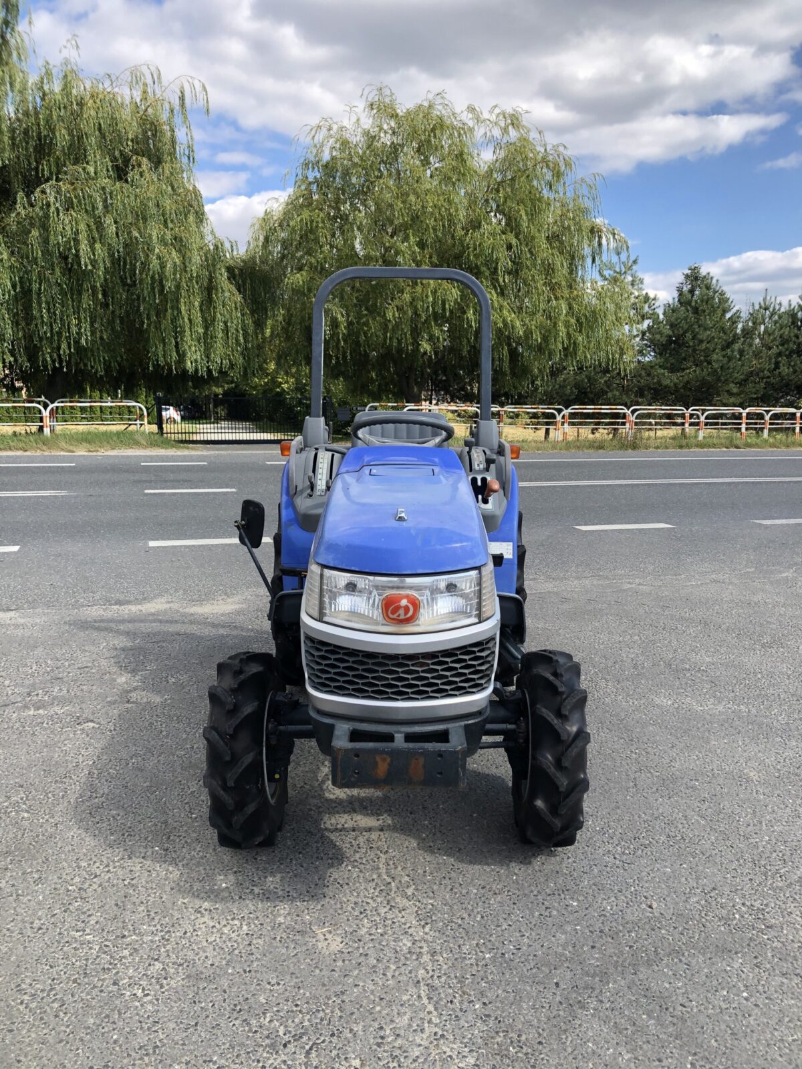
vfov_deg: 63.4
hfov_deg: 49.7
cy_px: 534
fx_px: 865
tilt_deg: -8.6
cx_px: 401
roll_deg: +0.9
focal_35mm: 28
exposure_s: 1/1066
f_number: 1.8
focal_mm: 3.99
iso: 20
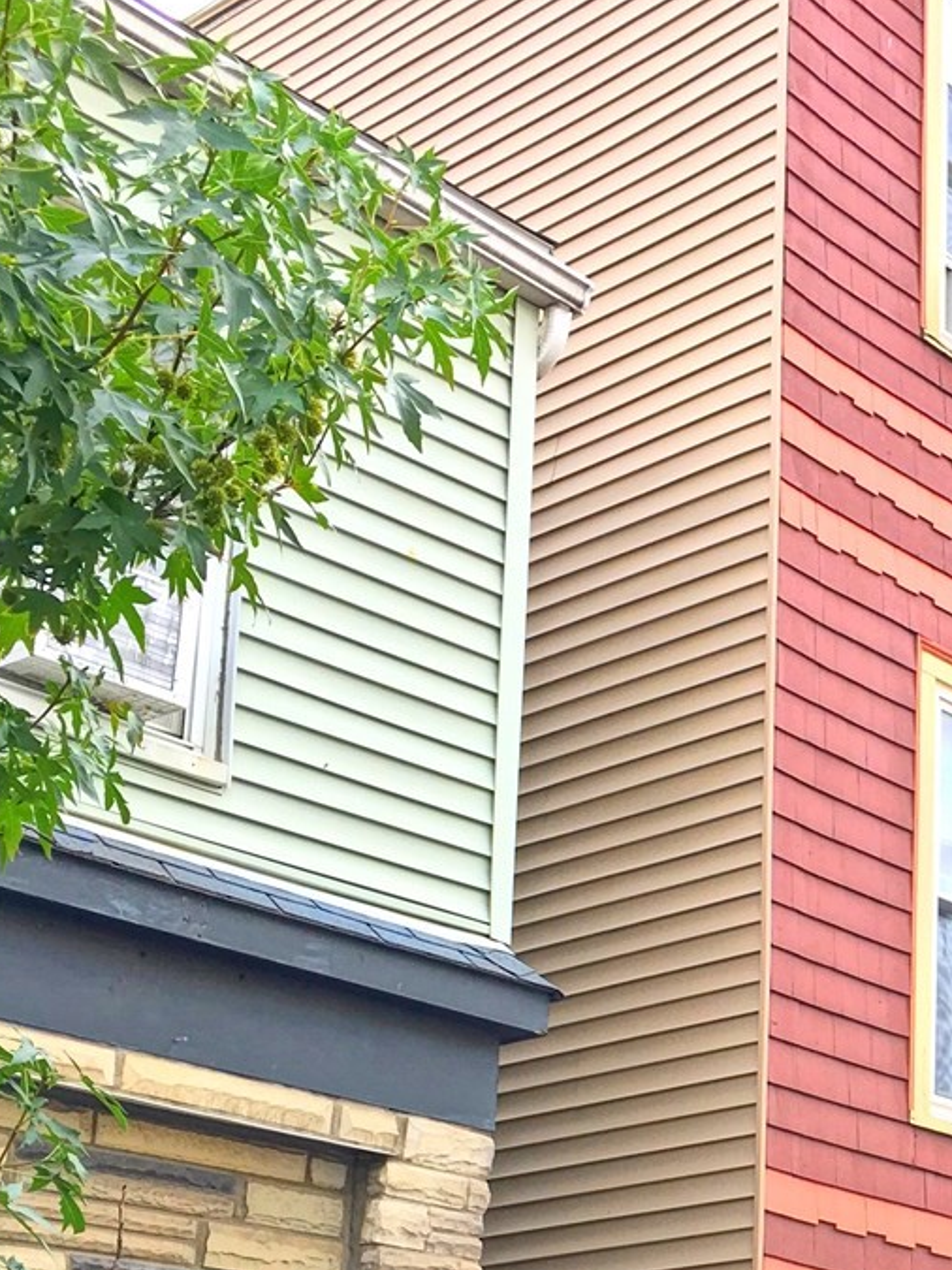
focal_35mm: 66
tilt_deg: +13.6
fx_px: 2421
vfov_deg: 28.4
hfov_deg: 21.1
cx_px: 1059
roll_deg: -1.3
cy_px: 1118
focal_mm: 4.15
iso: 25
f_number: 2.2
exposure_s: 1/232
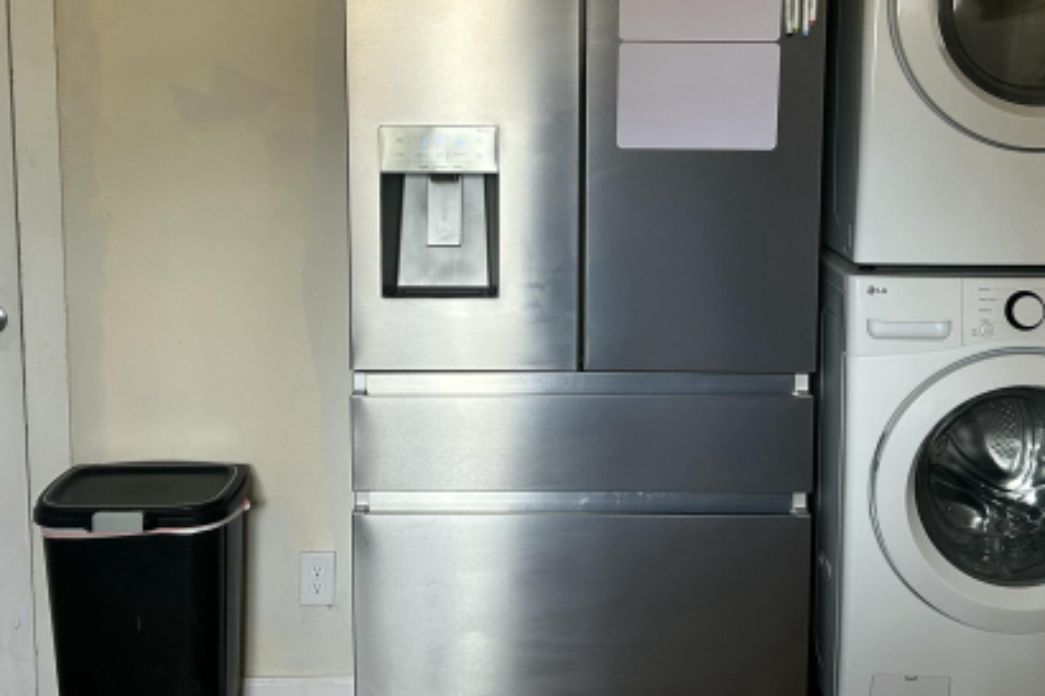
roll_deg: -0.3
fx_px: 1277
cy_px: 204
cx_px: 511
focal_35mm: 44
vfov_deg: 30.1
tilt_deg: -7.2
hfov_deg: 44.5
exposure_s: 1/60
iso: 125
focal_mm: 5.7
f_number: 1.5
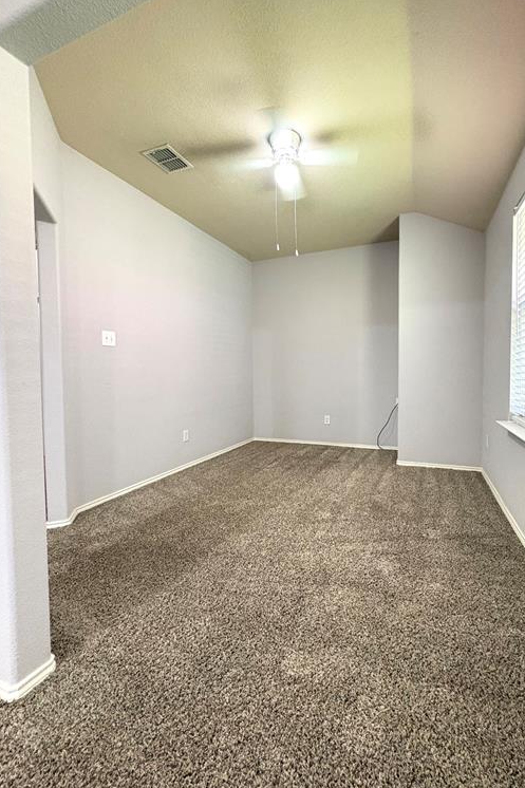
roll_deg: +0.4
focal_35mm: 15
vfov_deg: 100.4
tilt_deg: -1.9
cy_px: 386
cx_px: 297
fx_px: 328
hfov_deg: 76.9
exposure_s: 1/60
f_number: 2.2
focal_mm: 2.22
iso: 640
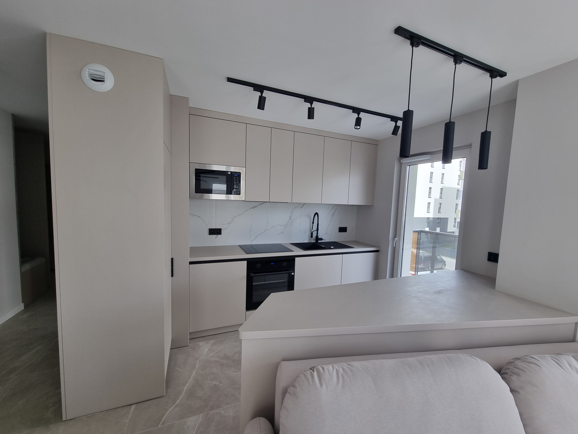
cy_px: 217
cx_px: 289
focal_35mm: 13
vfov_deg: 89.9
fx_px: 217
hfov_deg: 106.2
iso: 64
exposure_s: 1/100
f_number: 2.2
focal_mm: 2.2
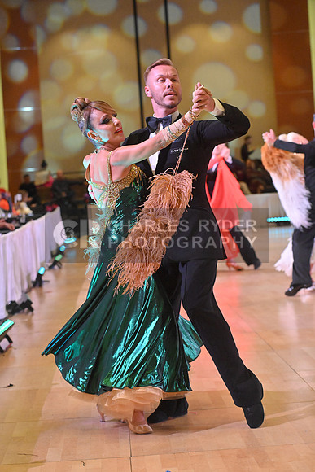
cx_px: 158
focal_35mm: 95
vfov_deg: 21.5
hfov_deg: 14.4
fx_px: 1246
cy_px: 236
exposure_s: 1/400
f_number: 5.6
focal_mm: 95
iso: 5000
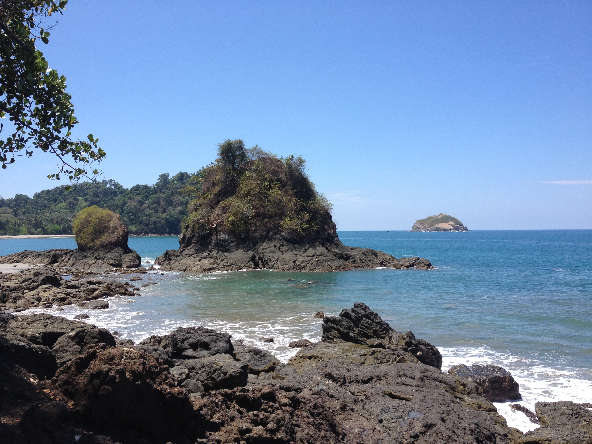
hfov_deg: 52.6
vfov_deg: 40.7
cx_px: 296
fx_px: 599
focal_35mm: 35
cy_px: 222
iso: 50
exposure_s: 1/1453
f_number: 2.4
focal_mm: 4.28
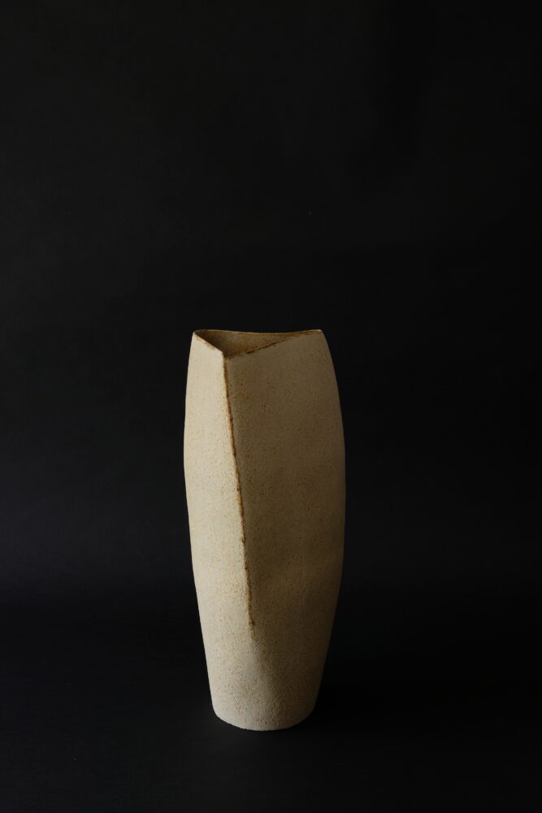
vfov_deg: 37.5
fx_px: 1196
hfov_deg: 25.5
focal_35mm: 53
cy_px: 406
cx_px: 271
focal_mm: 35
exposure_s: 1/10
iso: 200
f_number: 10
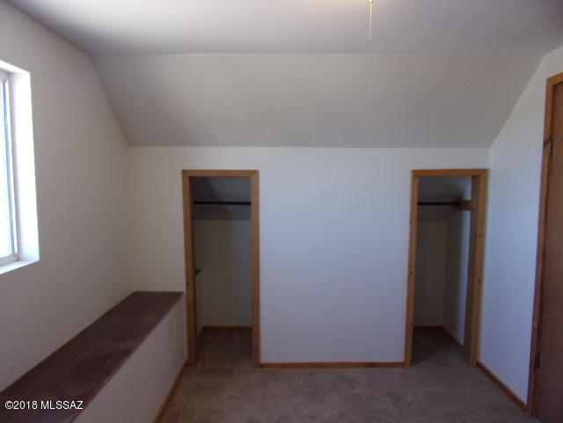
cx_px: 282
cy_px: 212
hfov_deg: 71.6
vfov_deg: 56.8
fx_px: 390
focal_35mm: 24
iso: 98
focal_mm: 4.3
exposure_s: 1/34
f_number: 3.3
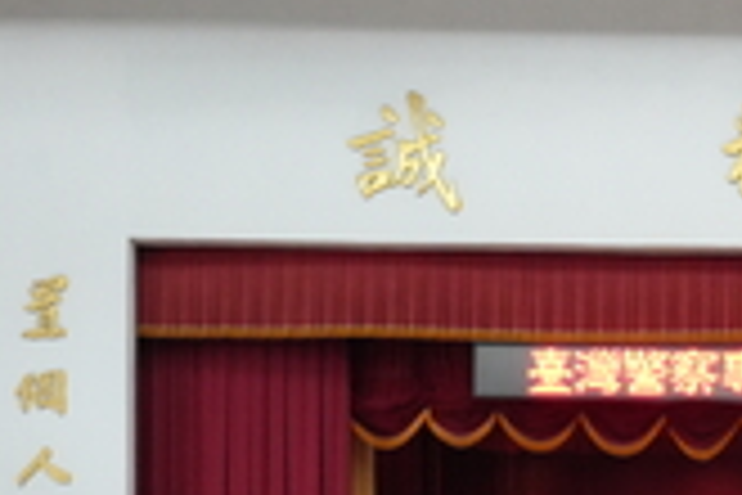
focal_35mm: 110
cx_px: 958
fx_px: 2267
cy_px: 1019
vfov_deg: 11.2
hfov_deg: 17.5
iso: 5000
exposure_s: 1/160
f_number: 6.3
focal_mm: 26
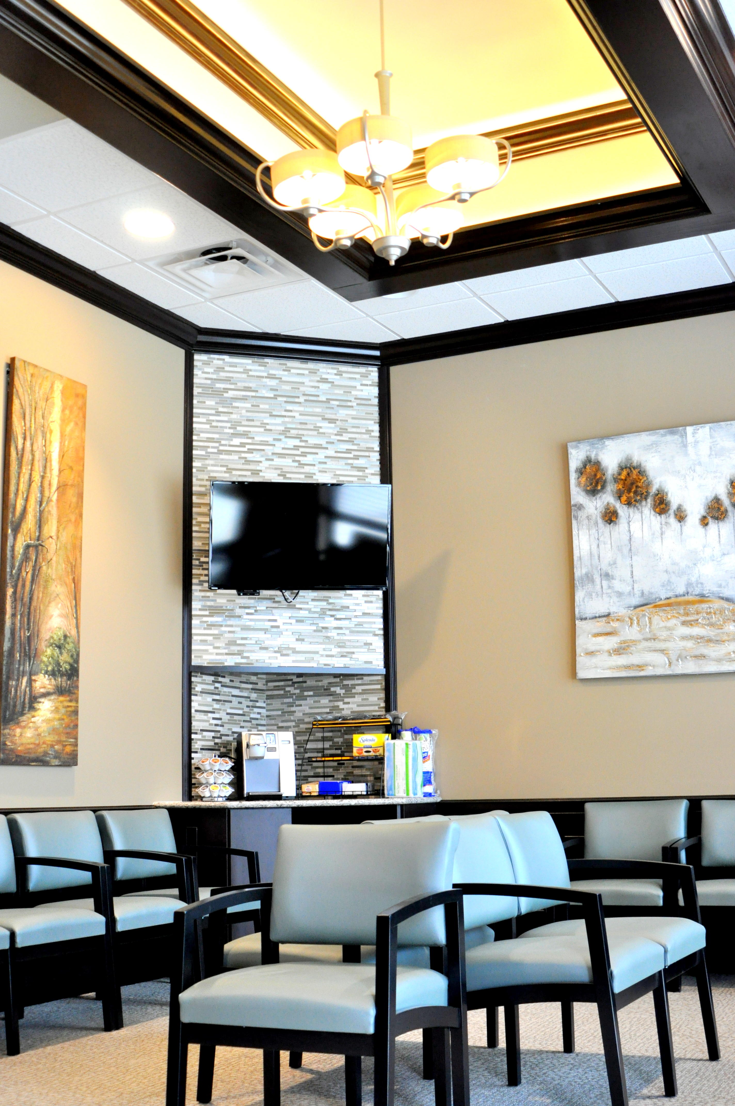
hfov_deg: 31.8
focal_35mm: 42
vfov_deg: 46.4
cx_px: 368
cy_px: 553
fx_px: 1289
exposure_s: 1/100
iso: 1000
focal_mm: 28
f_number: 3.5
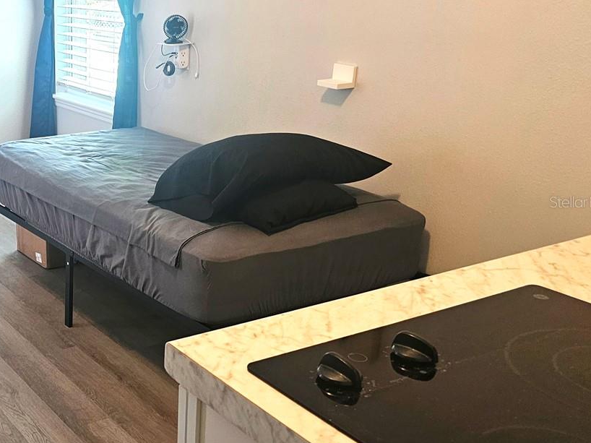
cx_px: 40
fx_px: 768
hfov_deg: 38.6
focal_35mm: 45
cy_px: 202
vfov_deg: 32.1
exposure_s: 1/43.9
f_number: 1.7
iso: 320
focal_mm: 6.3
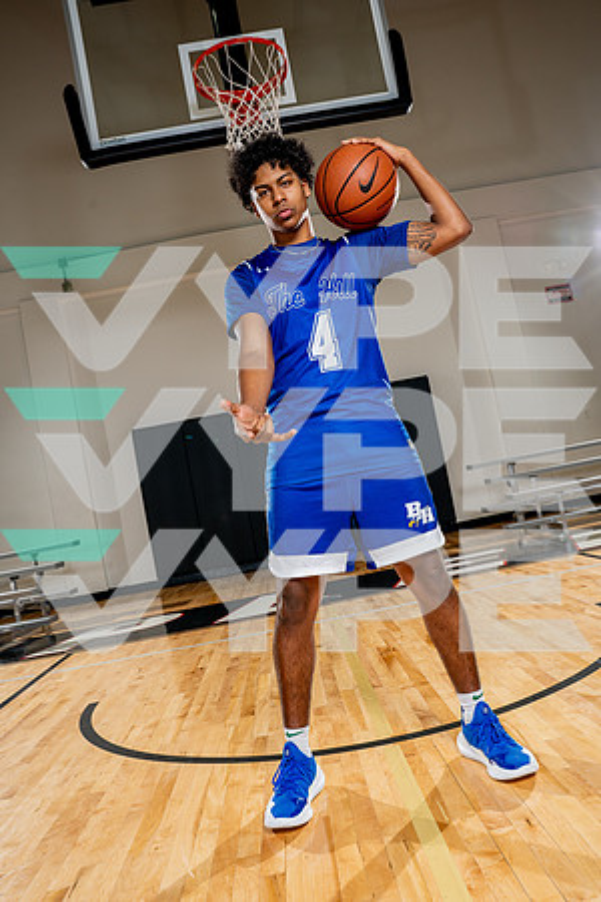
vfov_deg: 63.7
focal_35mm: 29
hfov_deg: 45.0
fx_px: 726
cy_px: 451
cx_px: 300
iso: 250
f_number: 8
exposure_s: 1/250
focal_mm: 29
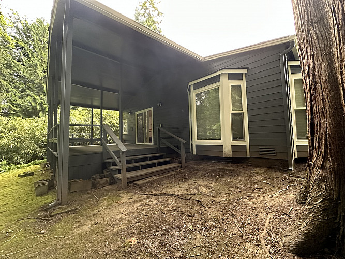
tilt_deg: +4.9
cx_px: 172
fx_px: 140
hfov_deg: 102.1
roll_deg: +1.9
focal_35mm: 14
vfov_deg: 85.7
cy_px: 130
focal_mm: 2.22
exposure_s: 1/99
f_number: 2.2
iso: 320
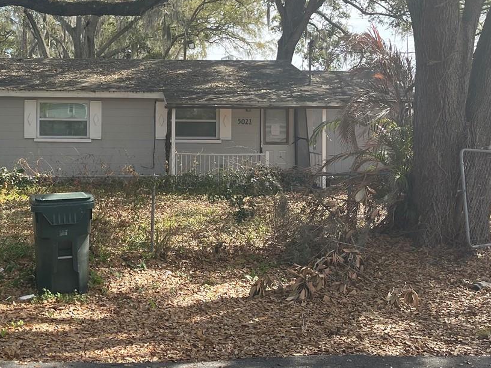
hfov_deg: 38.0
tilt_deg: +2.8
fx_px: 695
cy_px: 103
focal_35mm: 49
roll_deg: -0.4
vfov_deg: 29.3
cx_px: 129
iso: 32
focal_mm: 5.1
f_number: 1.6
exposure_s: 1/874
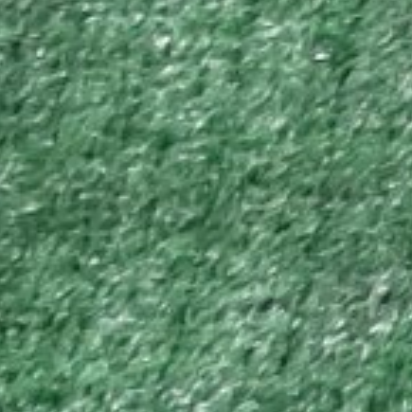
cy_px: 105
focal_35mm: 229
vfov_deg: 7.6
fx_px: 3084
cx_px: 1264
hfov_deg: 6.8
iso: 93
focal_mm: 3.93
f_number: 1.7
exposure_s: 1/50
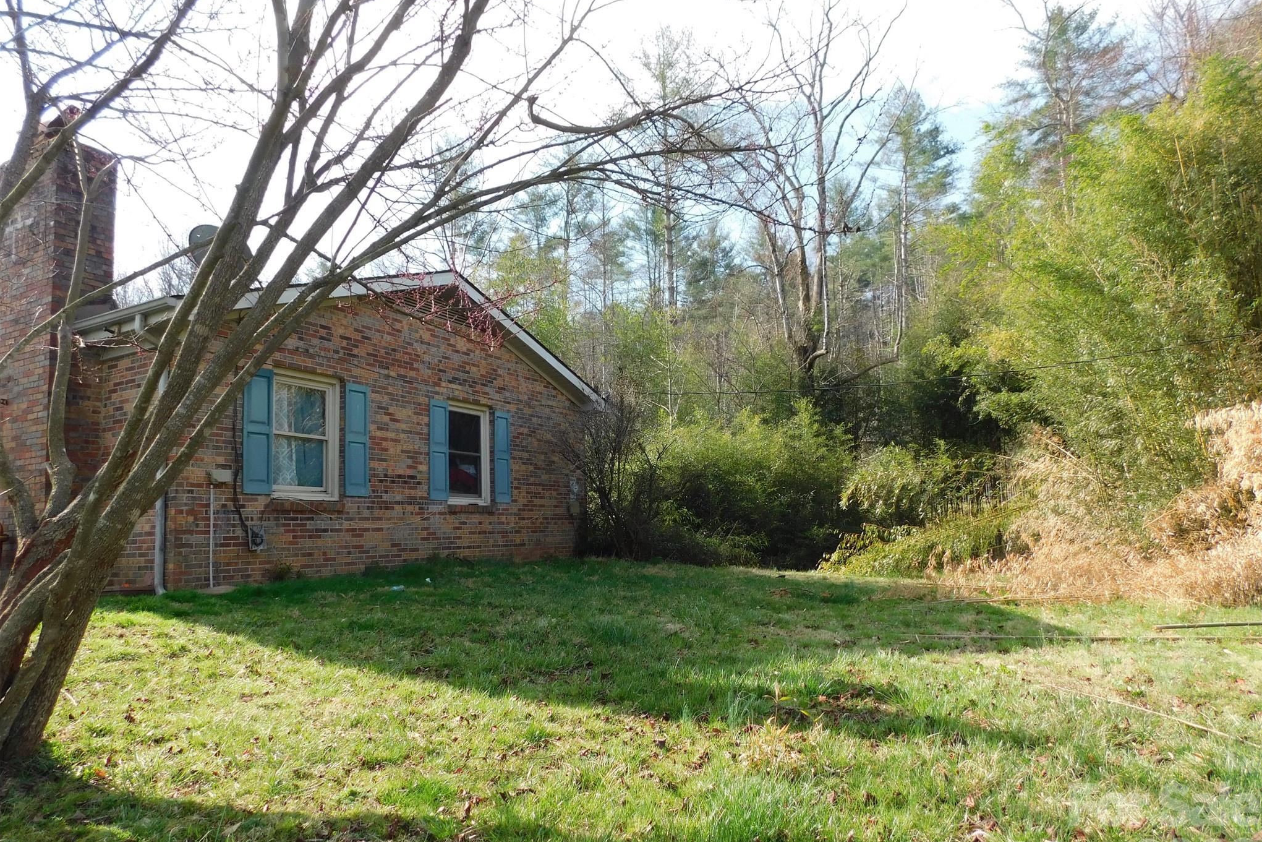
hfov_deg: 73.7
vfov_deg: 53.1
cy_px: 429
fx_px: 841
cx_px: 633
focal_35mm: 24
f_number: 3
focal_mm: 4
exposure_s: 1/500
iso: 125
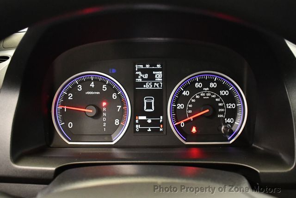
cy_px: 99
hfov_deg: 53.1
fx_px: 296
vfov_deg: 36.9
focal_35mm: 36
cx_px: 148
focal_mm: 18
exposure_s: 1/60
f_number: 3.5
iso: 4500
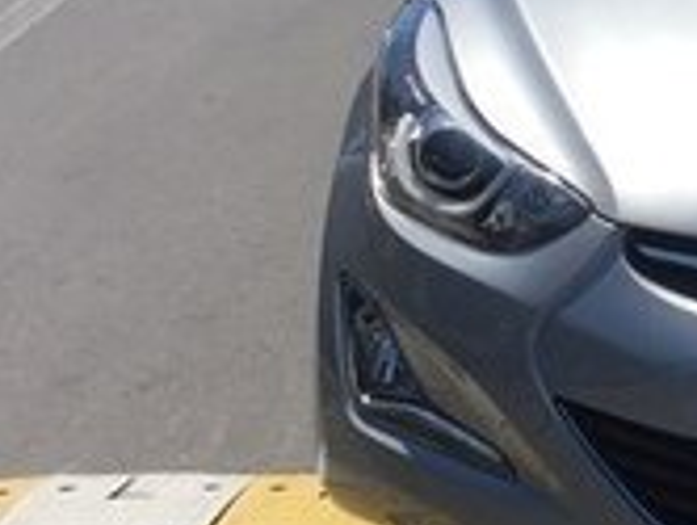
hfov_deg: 15.7
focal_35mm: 115
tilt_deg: -13.4
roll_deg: -1.4
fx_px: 2319
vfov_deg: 12.9
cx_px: 1046
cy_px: 116
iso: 32
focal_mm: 4.15
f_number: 2.2
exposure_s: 1/2639
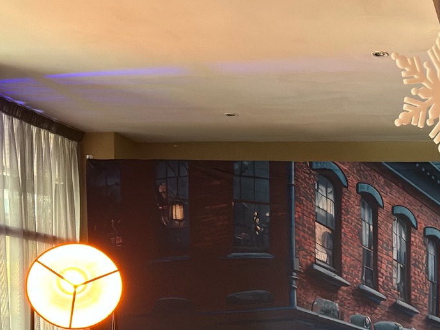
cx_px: 523
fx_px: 852
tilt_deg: +0.6
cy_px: 321
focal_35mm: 67
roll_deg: +0.5
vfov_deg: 21.3
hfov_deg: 26.0
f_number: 1.78
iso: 640
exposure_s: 1/39
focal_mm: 6.86
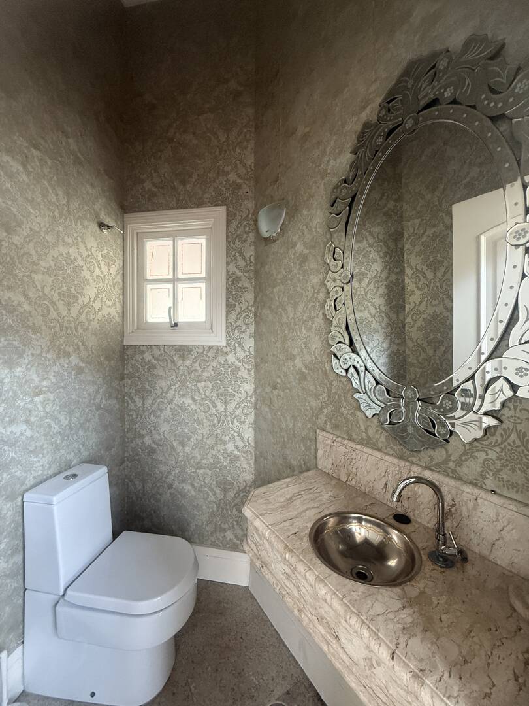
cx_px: 264
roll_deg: -0.5
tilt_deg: -0.9
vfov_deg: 102.1
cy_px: 353
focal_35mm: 14
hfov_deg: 85.7
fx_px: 285
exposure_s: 1/62
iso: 400
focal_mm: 2.22
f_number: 2.2
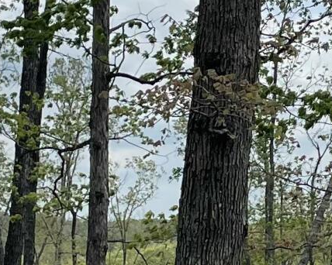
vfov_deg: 8.7
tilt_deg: +4.3
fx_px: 1748
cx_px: 389
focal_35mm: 178
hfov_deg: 10.7
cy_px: 102
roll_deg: -0.9
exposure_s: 1/5556
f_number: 1.6
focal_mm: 4.2
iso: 32
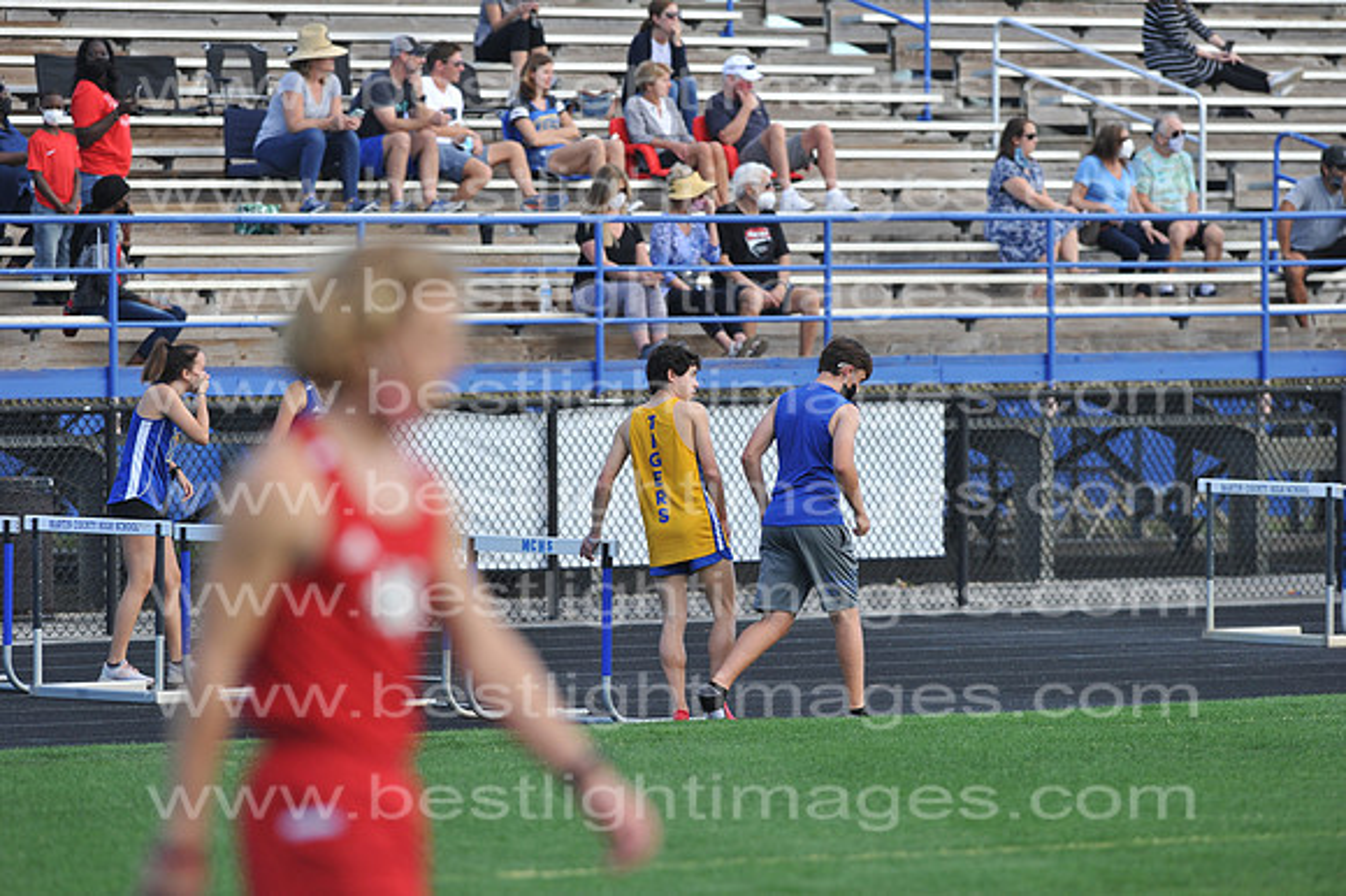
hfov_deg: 6.9
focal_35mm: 300
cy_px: 448
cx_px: 673
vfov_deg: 4.6
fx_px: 11210
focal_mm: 300
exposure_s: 1/1600
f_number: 4.5
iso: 800
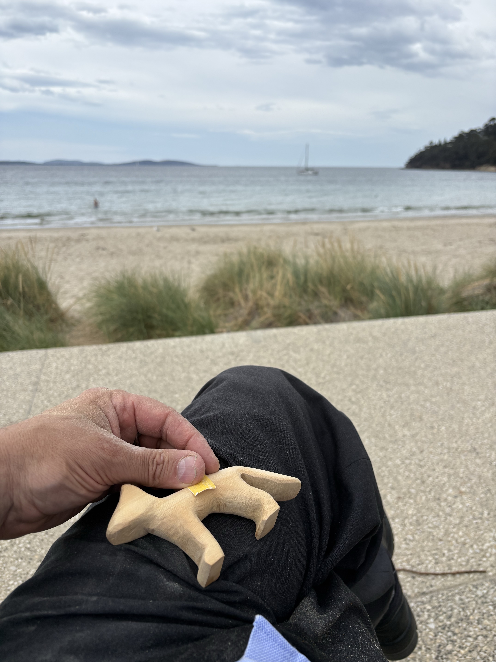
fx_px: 497
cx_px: 248
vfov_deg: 67.3
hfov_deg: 53.1
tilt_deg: -16.3
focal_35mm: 26
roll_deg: +0.4
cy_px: 331
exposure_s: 1/2451
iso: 50
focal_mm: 5.96
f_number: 1.6
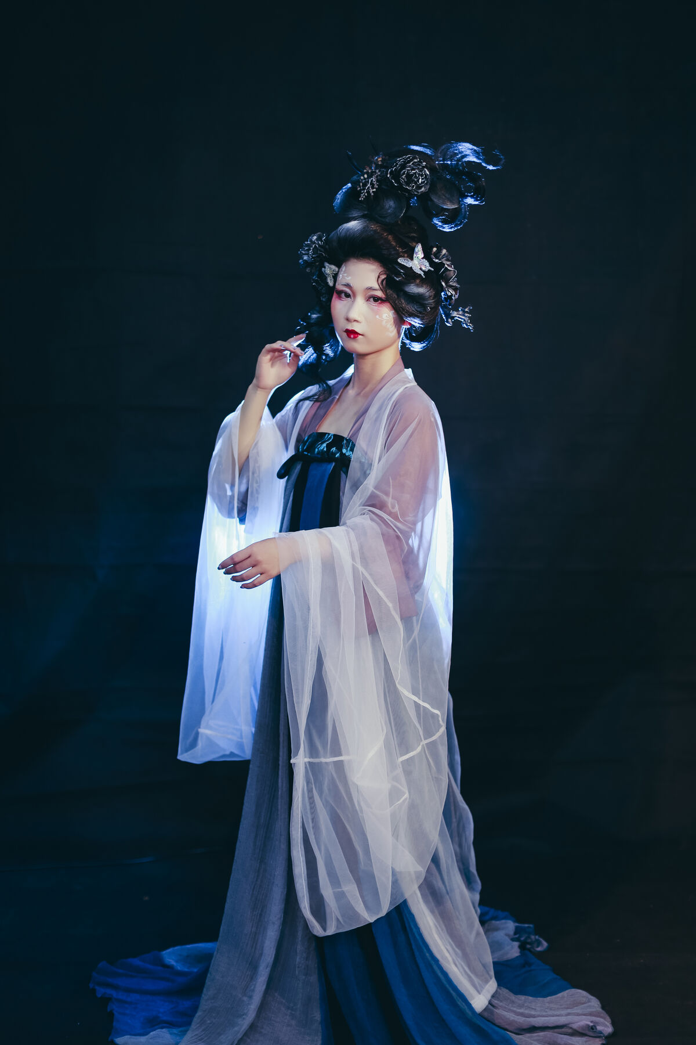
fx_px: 1421
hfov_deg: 27.5
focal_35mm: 49
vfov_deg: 40.3
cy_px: 522
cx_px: 348
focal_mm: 50
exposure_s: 1/100
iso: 320
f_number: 2
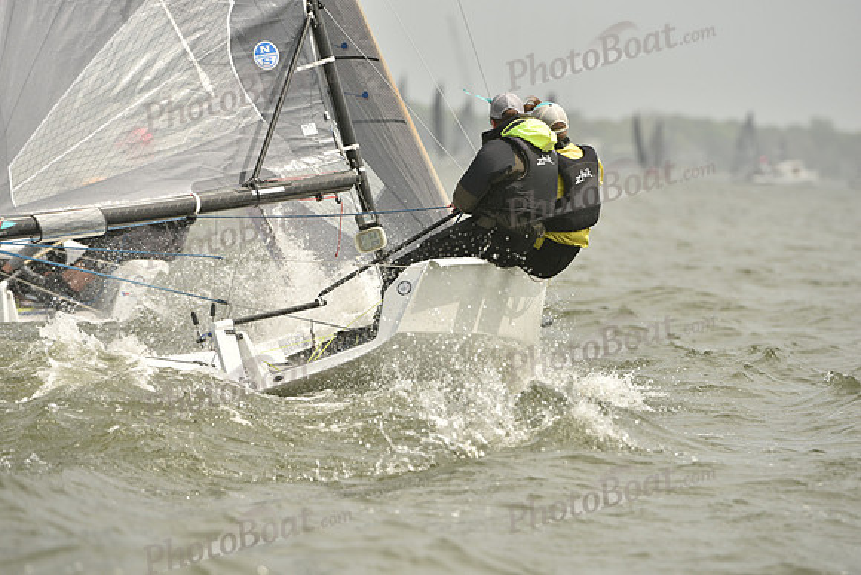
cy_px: 288
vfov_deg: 4.6
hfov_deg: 6.9
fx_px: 7176
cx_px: 430
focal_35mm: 300
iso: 320
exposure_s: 1/1250
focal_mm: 300
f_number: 7.1
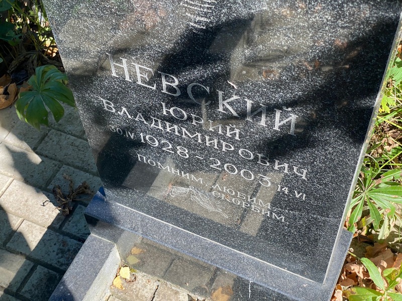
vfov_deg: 28.0
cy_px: 150
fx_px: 604
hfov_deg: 36.8
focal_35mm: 52
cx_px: 201
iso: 20
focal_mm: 6
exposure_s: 1/307
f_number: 2
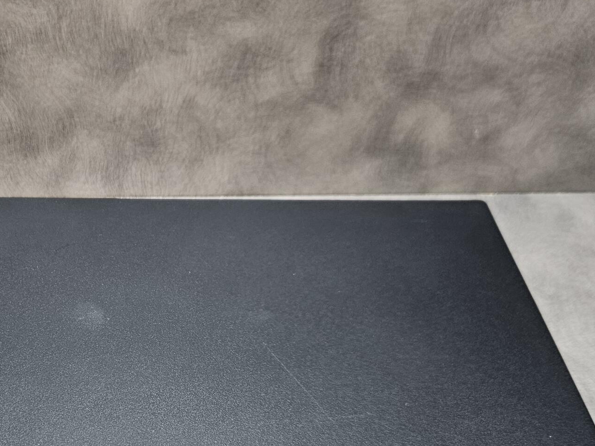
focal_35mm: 46
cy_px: 336
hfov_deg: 40.2
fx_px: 791
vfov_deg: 31.0
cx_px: 159
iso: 250
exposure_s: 1/100
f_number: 1.8
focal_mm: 5.4
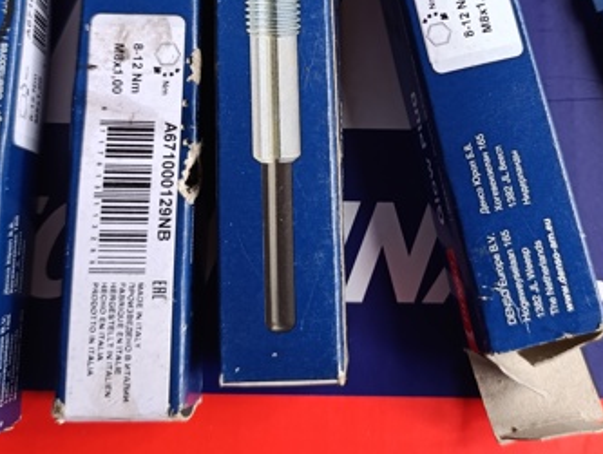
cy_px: 92
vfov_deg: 32.1
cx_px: 345
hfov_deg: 42.8
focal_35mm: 44
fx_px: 768
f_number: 1.6
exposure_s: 1/100
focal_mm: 6.14
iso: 500
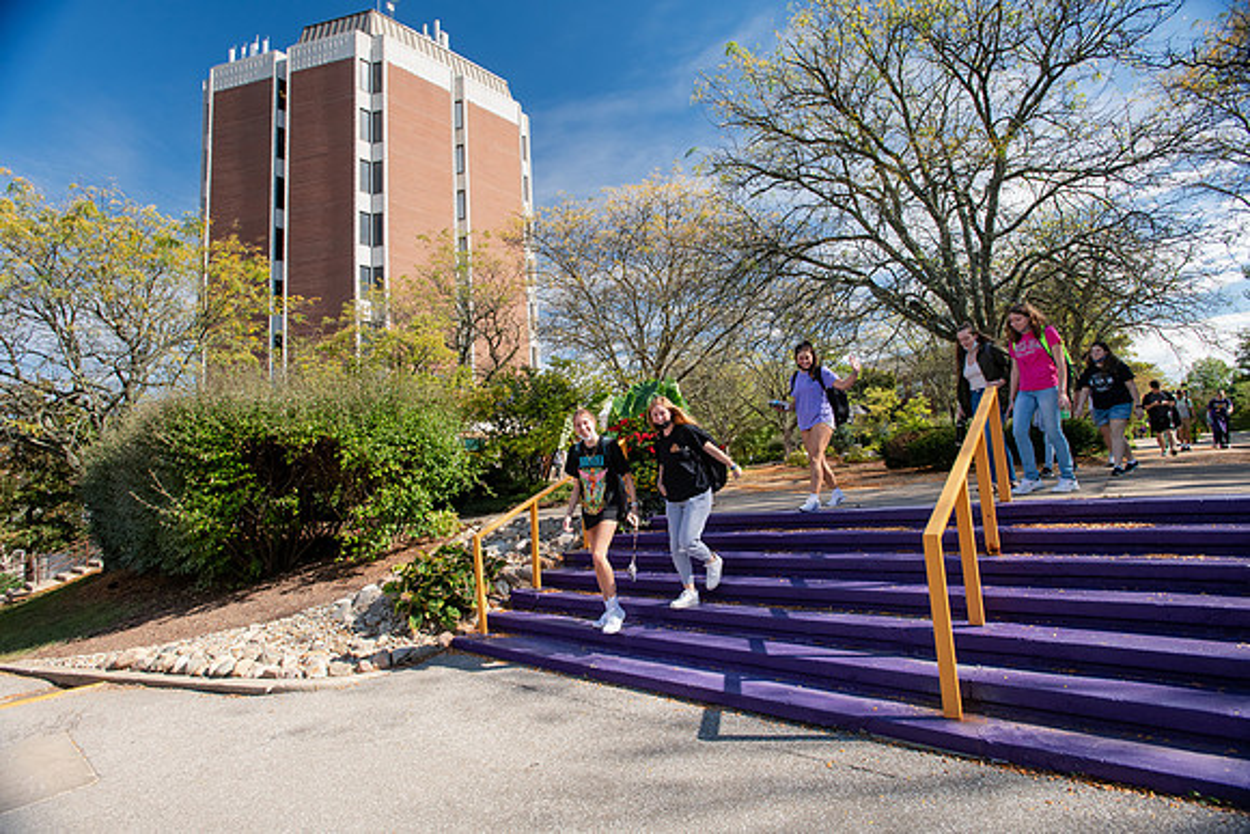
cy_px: 417
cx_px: 625
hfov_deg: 93.3
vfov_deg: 70.5
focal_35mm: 17
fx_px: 590
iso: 640
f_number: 7.1
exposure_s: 1/320
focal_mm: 17
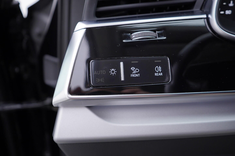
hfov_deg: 53.1
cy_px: 78
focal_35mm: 36
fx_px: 235
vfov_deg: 36.9
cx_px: 118
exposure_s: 1/50
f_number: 3.2
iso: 125
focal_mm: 24
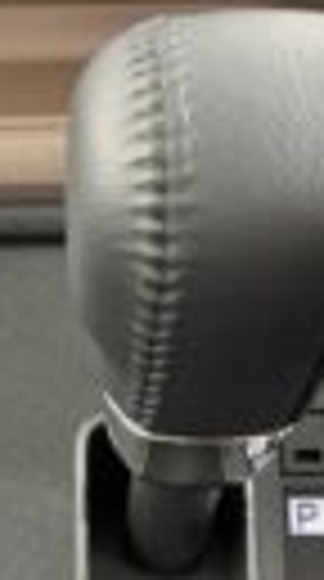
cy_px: 461
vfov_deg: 27.1
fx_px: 1183
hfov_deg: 14.9
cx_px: -94
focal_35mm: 77
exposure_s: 1/36
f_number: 1.6
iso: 500
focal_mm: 5.96
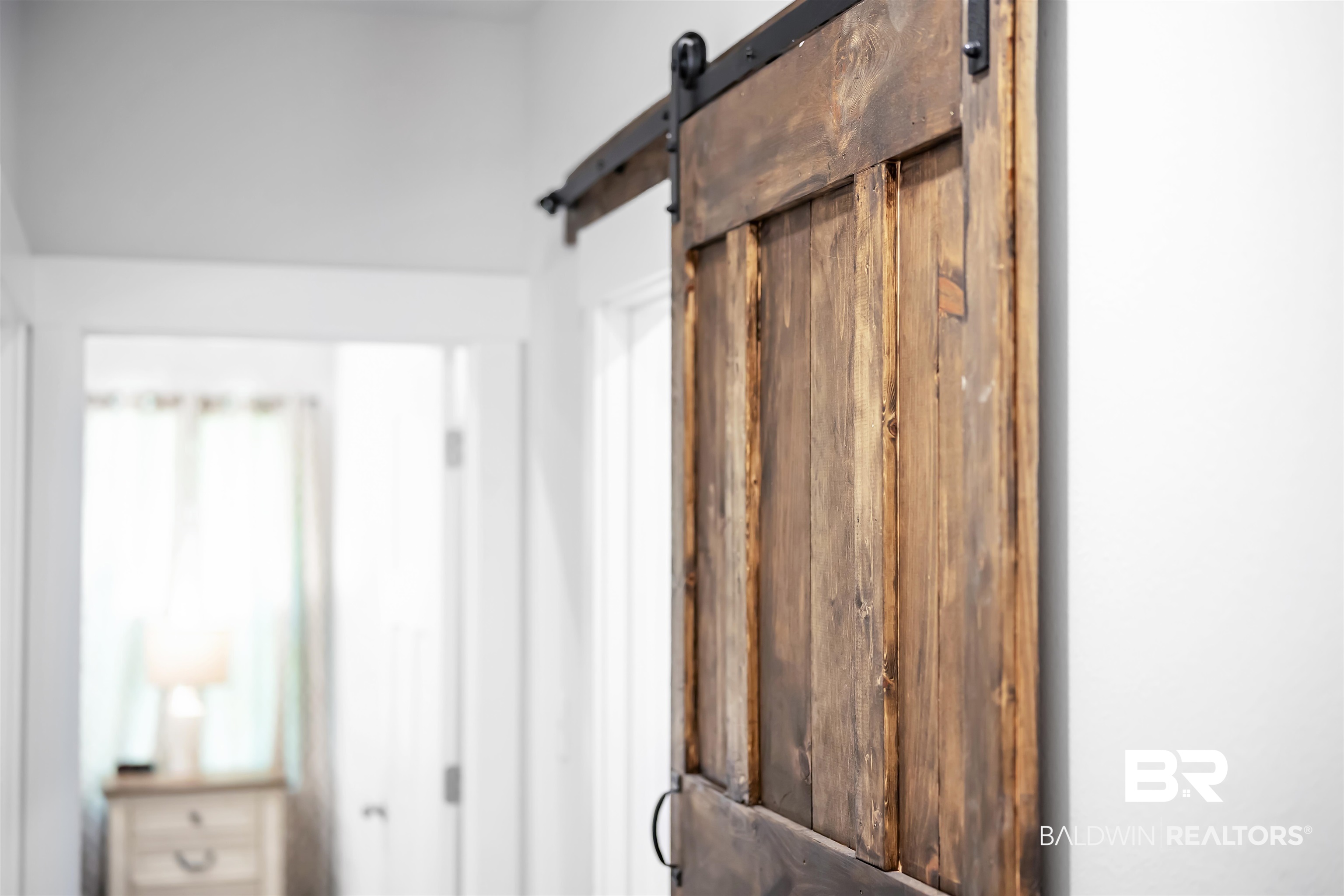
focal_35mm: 50
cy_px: 448
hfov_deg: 39.6
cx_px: 672
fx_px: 1867
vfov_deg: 27.0
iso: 1000
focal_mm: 50
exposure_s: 1/125
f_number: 1.8
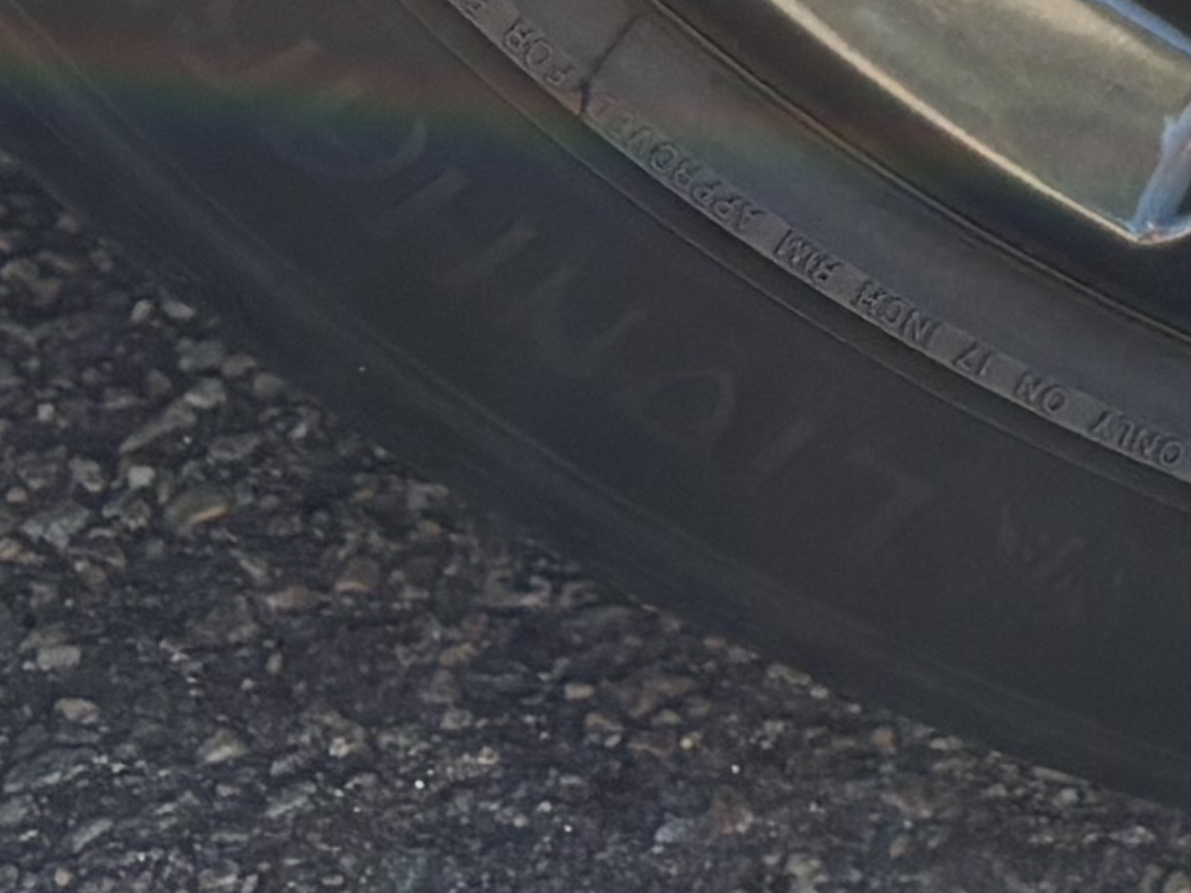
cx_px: 2731
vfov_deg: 7.0
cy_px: -2087
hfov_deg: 9.7
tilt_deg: -16.0
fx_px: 6262
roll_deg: +0.5
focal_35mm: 182
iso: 64
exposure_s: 1/450
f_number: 1.6
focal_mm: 5.96
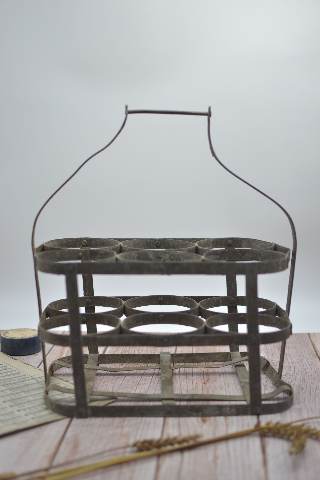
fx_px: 700
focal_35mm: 52
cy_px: 240
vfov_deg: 37.9
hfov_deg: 25.8
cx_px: 160
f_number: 1.8
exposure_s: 1/500
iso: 100
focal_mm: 35
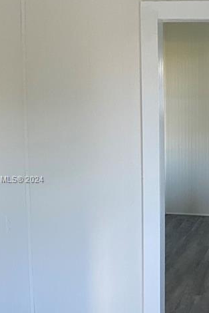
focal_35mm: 69
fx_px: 600
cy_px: 180
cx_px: 221
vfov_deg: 29.2
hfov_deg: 19.1
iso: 125
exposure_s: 1/92
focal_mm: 4.25
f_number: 1.8
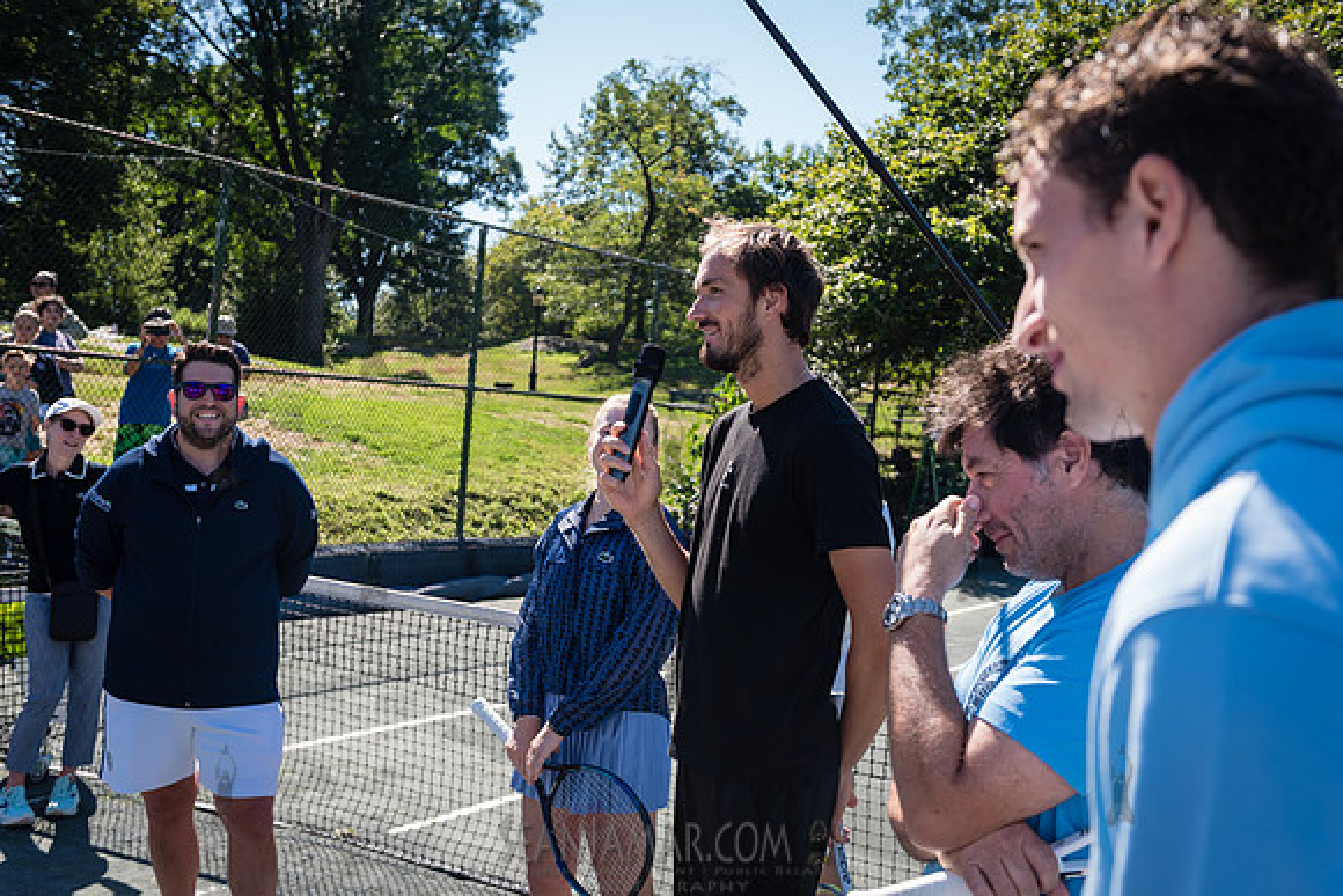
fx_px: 1449
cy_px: 434
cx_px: 712
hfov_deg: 49.7
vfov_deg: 34.4
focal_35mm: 39
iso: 200
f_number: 4
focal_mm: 36
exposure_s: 1/640
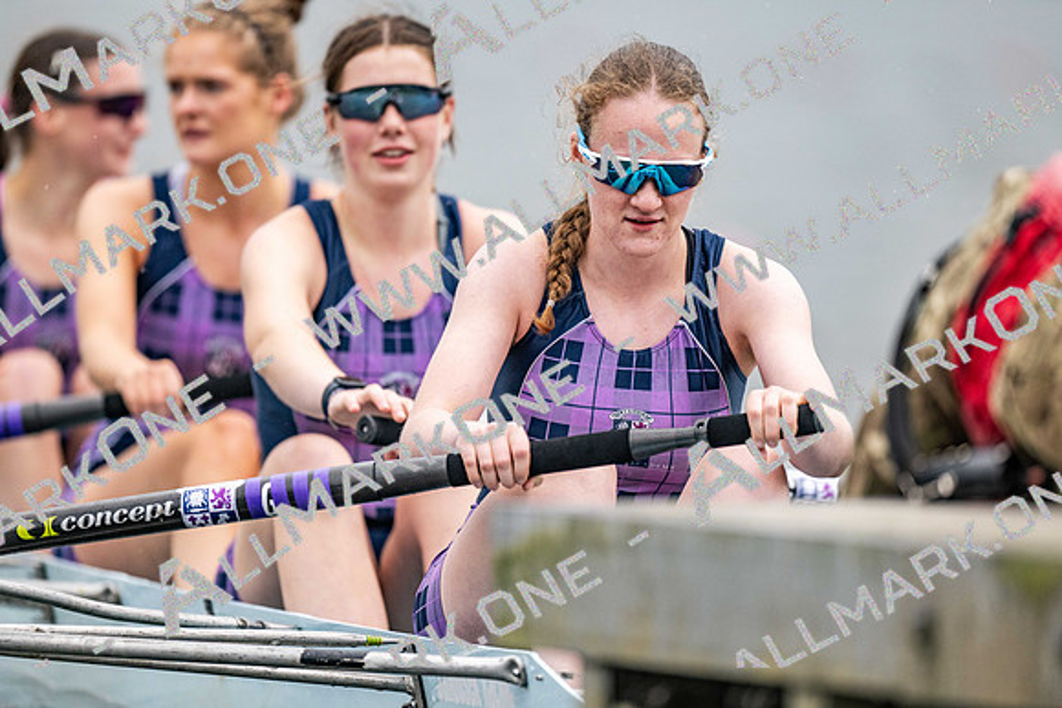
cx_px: 531
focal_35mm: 600
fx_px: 17703
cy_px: 354
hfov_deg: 3.4
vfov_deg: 2.3
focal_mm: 600
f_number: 4
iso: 1000
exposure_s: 1/2500
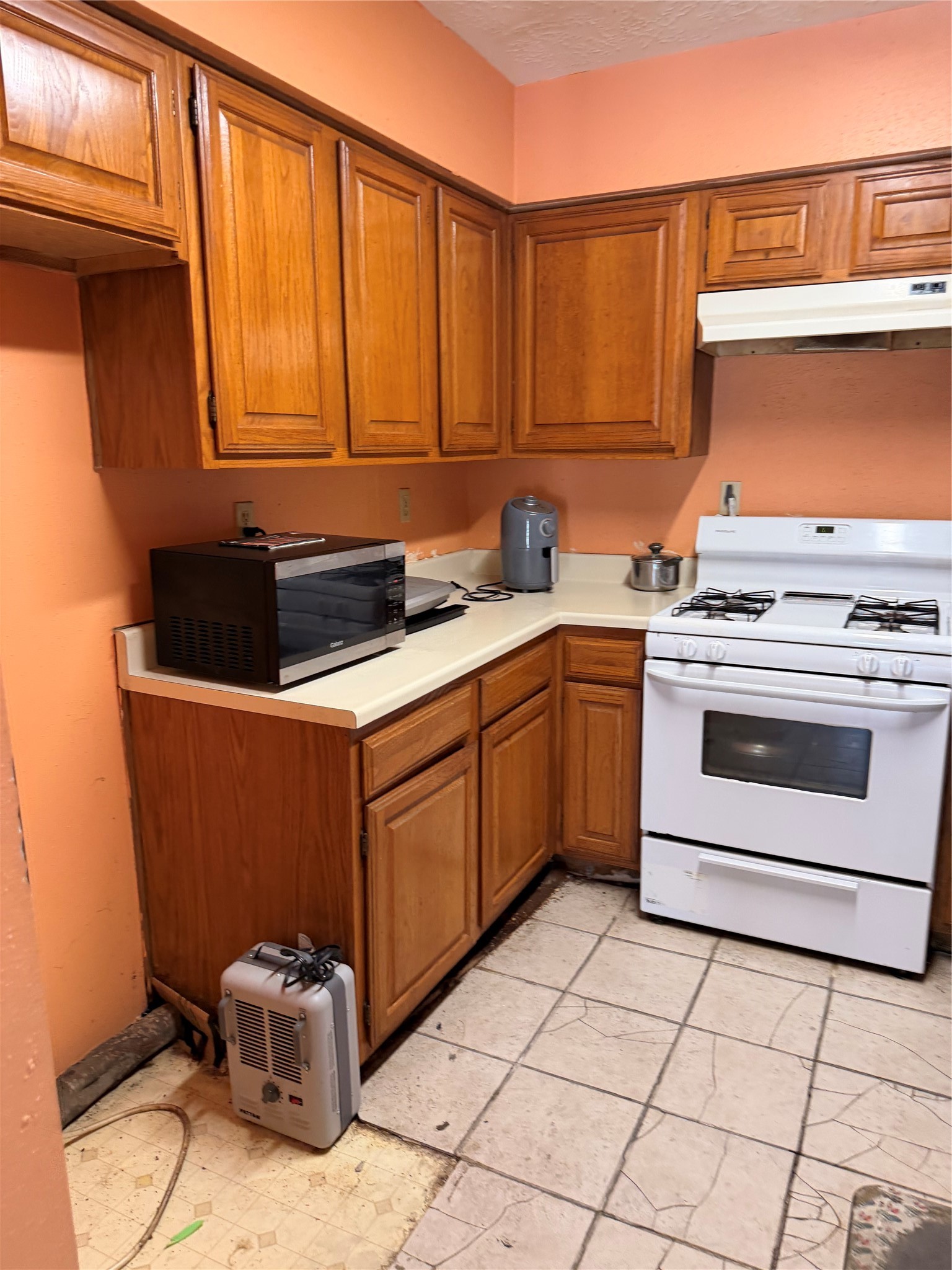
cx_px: 476
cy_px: 635
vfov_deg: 71.6
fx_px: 880
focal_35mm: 24
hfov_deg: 56.8
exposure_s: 1/120
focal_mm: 6.76
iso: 200
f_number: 1.78
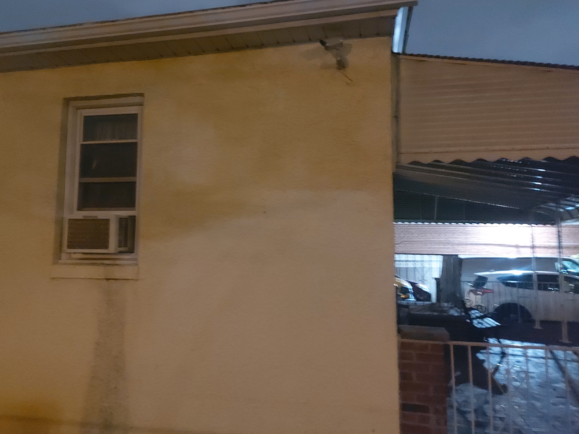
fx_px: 485
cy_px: 191
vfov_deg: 48.1
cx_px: 251
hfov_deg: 61.4
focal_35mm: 29
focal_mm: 5.23
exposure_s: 1/10
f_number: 1.8
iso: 2500
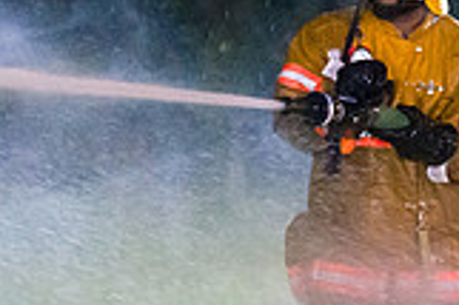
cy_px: 174
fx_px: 5515
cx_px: 564
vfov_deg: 3.2
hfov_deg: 4.7
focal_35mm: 433
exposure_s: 1/200
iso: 12800
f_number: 3.2
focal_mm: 120
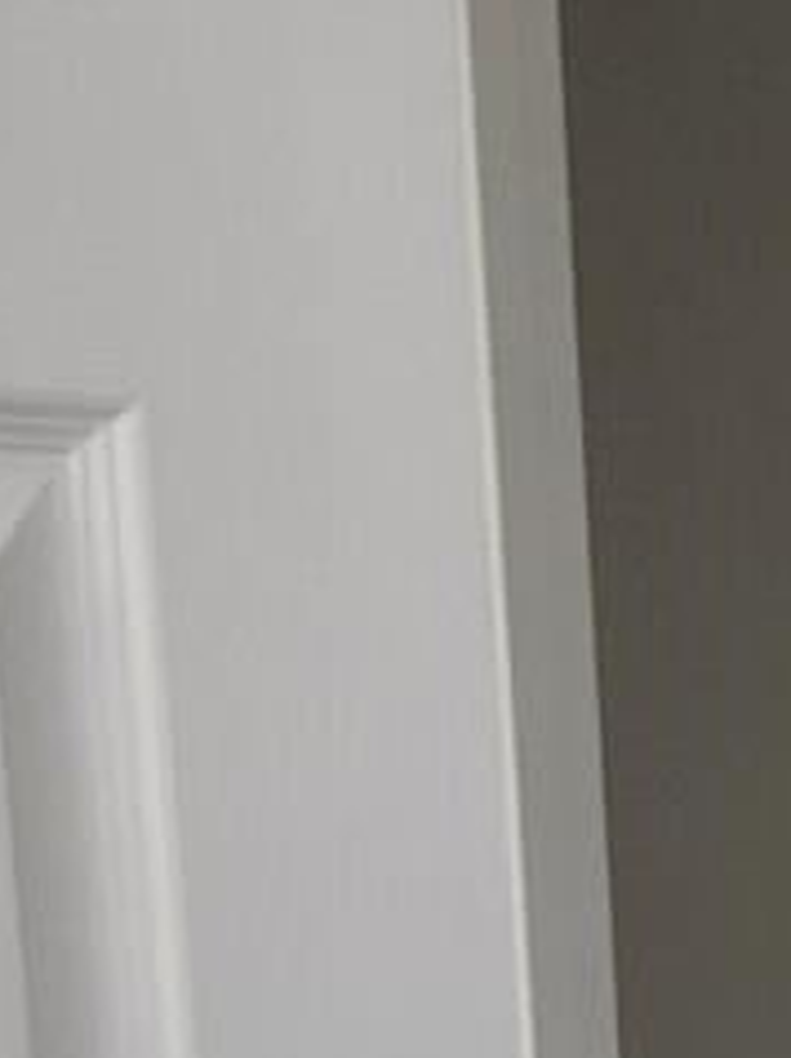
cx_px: 1729
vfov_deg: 16.0
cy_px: 1445
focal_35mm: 116
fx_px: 3541
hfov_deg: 11.2
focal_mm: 5.54
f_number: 1.8
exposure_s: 1/24
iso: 640
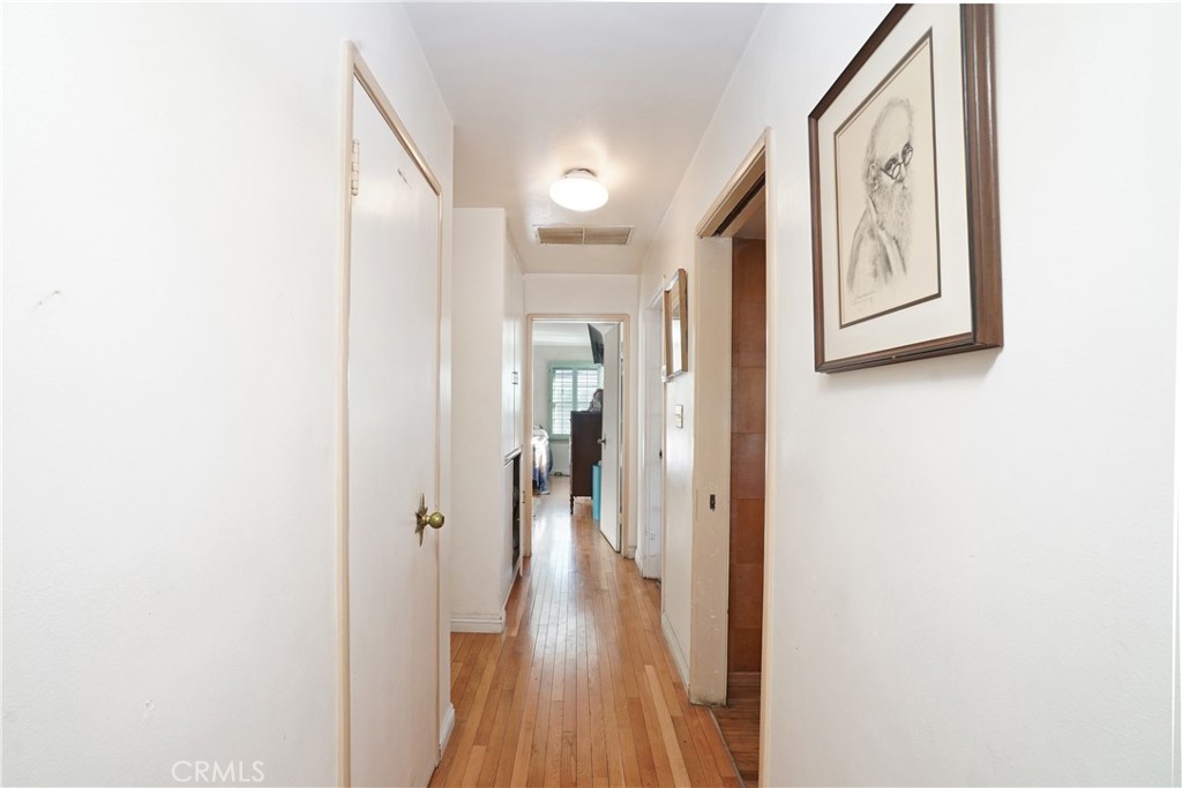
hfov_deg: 100.4
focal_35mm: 15
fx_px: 493
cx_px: 591
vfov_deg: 77.3
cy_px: 394
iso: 250
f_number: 11
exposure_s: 1/1.6
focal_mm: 10
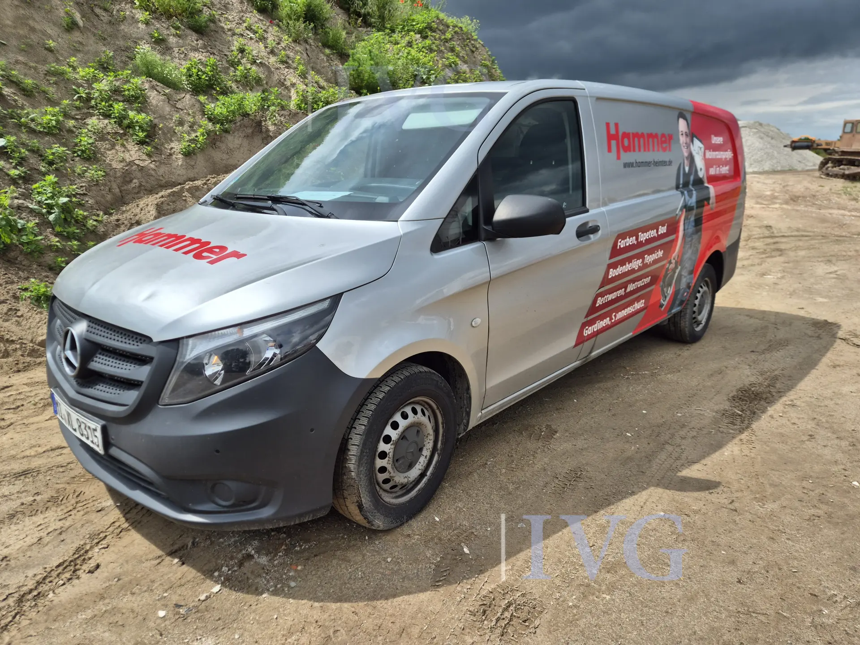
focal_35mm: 23
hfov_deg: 73.9
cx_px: 430
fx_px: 571
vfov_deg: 58.9
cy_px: 322
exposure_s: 1/2736
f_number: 1.8
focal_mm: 5.4
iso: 25
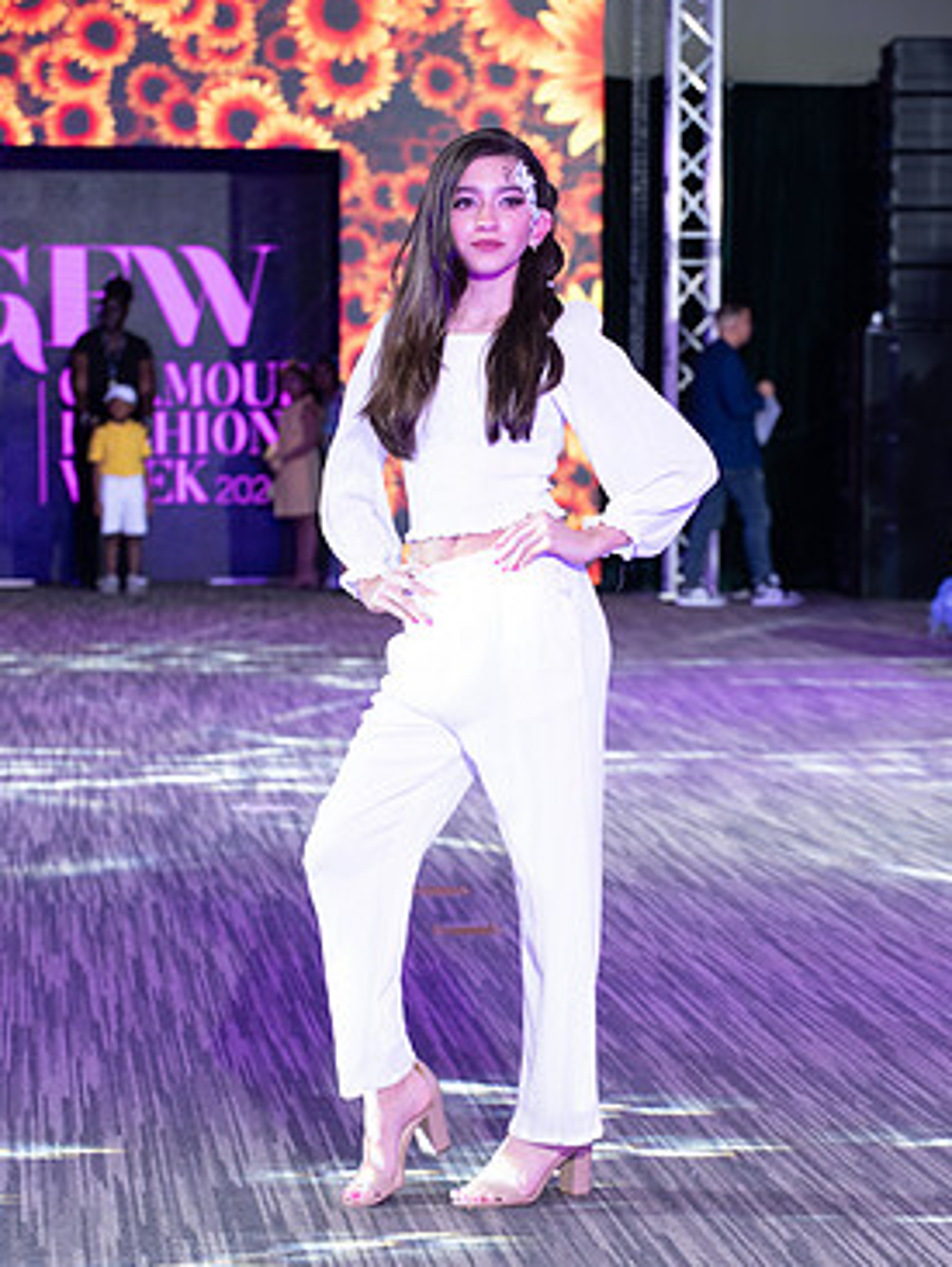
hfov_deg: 11.4
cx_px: 509
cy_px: 727
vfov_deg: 15.2
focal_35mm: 130
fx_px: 4761
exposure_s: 1/160
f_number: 6.3
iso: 1600
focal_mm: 110
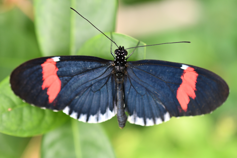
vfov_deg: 22.6
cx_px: 118
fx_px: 395
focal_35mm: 60
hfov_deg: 33.4
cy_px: 79
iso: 800
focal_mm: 40
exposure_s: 1/250
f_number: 3.2
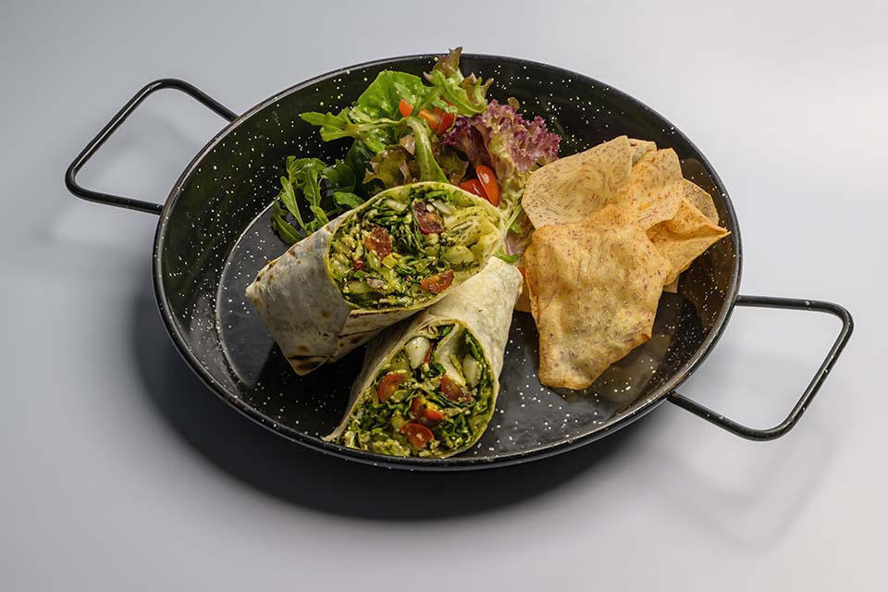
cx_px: 444
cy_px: 296
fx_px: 2097
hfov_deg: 23.9
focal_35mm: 85
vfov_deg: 16.1
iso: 80
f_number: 8.5
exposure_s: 1/200
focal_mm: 85
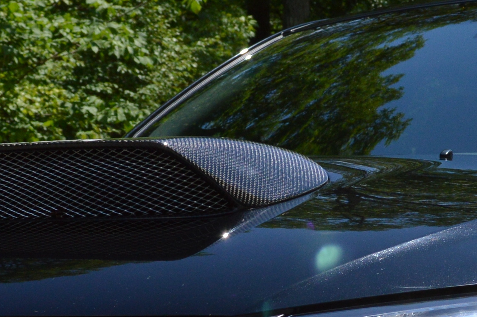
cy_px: 301
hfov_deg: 12.6
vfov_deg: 8.4
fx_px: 2157
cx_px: 370
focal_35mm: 163
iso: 200
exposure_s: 1/1000
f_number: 6.3
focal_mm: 24
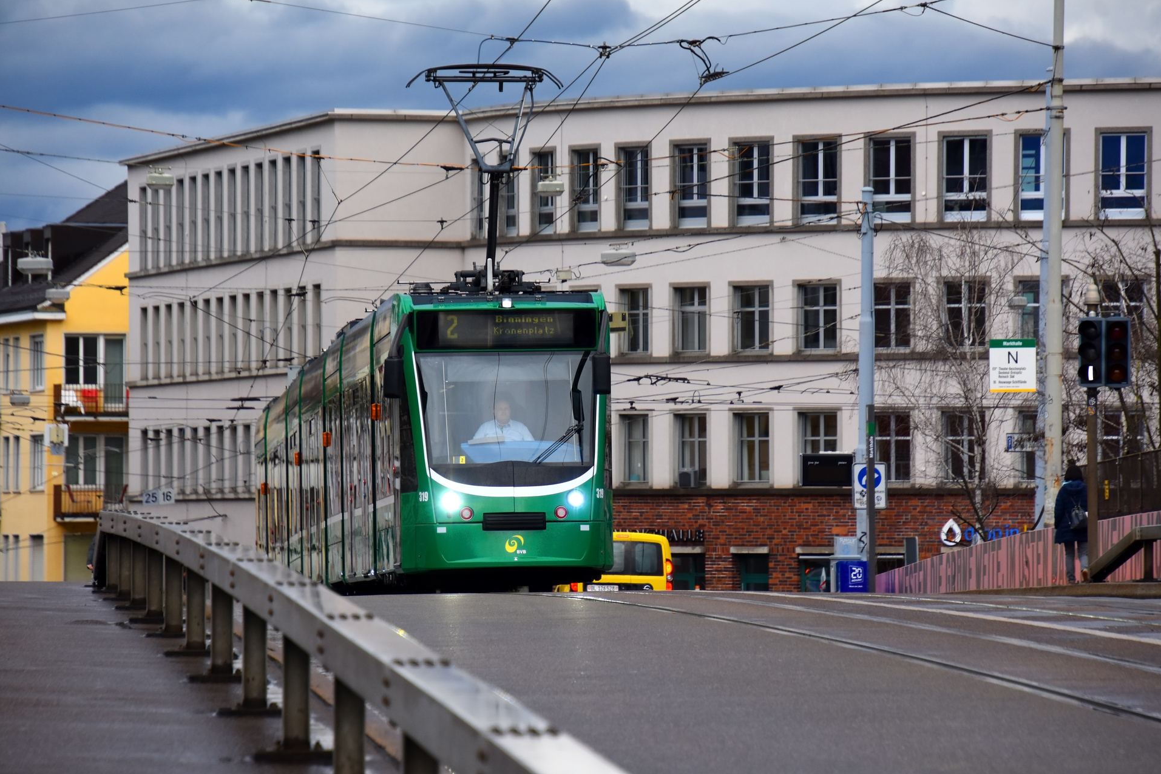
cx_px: 581
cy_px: 386
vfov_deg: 4.9
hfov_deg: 7.4
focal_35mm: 279
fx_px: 8980
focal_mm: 185
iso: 560
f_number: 6
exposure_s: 1/1000
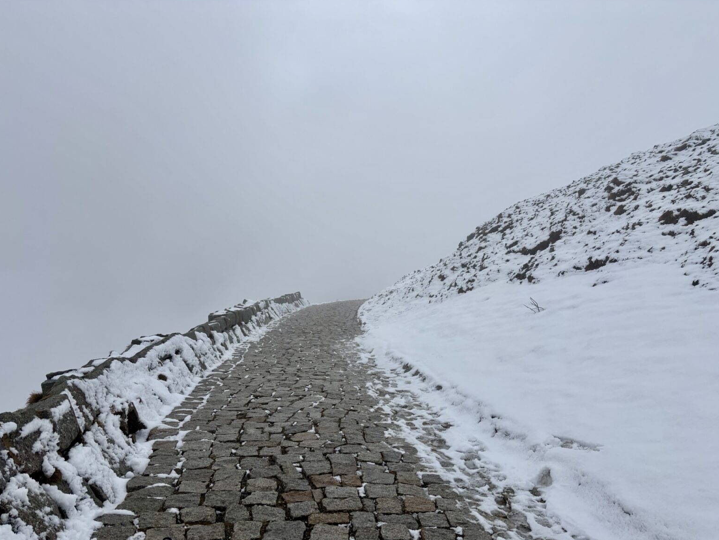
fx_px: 561
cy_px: 277
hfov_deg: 65.3
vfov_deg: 51.4
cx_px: 363
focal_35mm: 27
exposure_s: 1/12195
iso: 50
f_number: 1.6
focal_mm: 5.96
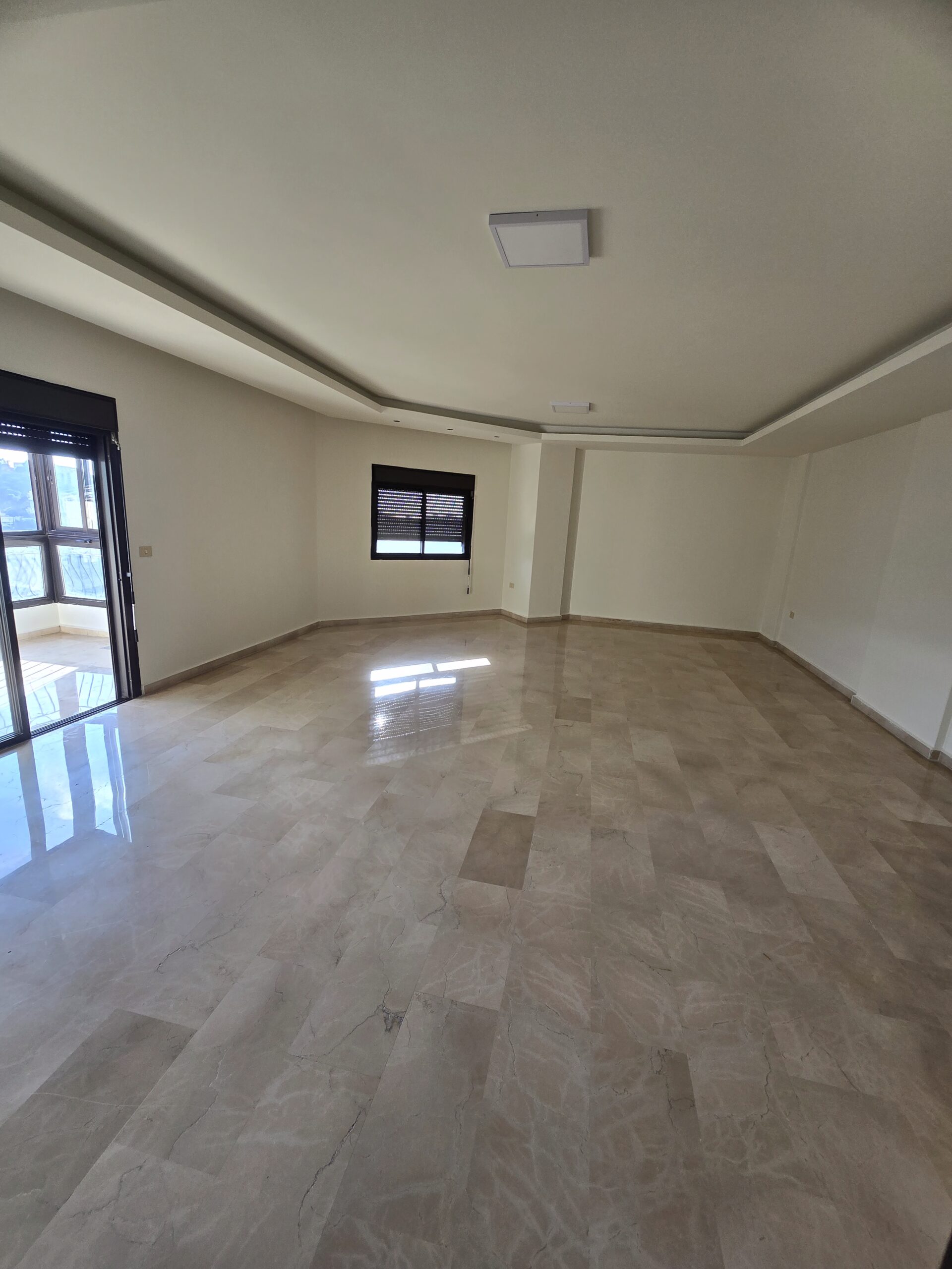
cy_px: 634
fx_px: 477
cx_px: 476
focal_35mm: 13
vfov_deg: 106.2
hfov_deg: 89.9
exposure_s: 1/127
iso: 50
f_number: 2.2
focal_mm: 2.2
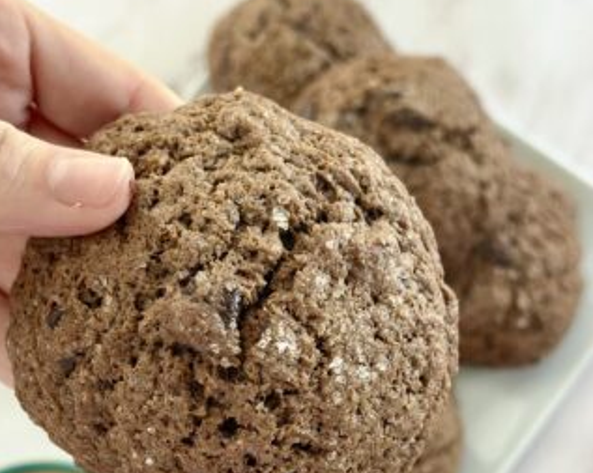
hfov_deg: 25.7
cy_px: 437
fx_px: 1298
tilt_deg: -80.1
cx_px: 255
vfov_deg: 20.2
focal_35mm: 74
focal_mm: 6.86
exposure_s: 1/95
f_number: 1.78
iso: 125
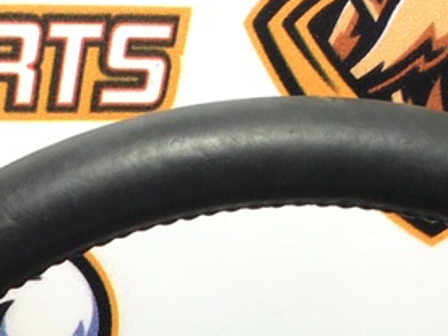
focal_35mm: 126
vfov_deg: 10.6
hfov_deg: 15.6
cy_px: 709
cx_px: 333
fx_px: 1631
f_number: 2.2
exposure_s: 1/50
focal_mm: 4.15
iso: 32
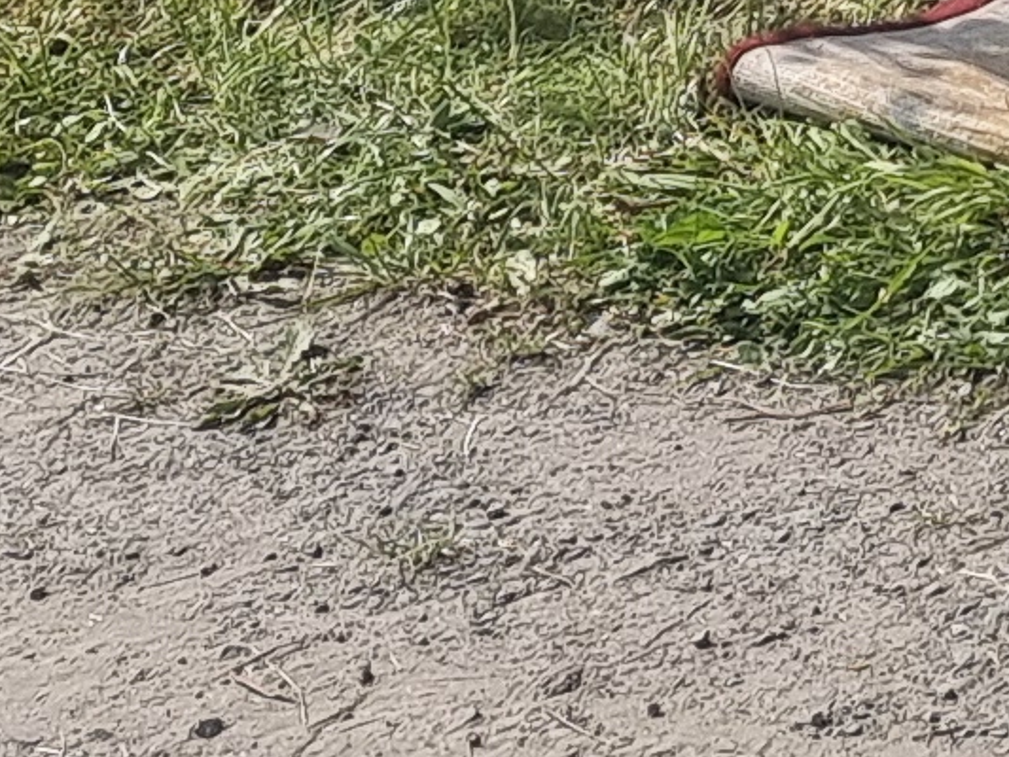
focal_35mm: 180
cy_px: -2025
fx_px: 5248
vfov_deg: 6.8
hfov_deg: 9.7
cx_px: 2414
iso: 50
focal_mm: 6.7
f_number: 1.8
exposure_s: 1/1052
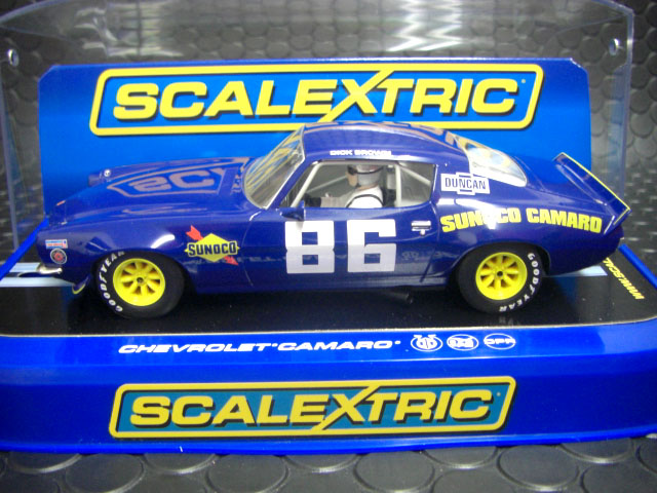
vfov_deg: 37.7
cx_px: 328
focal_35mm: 38
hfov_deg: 49.0
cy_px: 246
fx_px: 721
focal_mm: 6.3
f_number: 3.4
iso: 200
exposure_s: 1/13
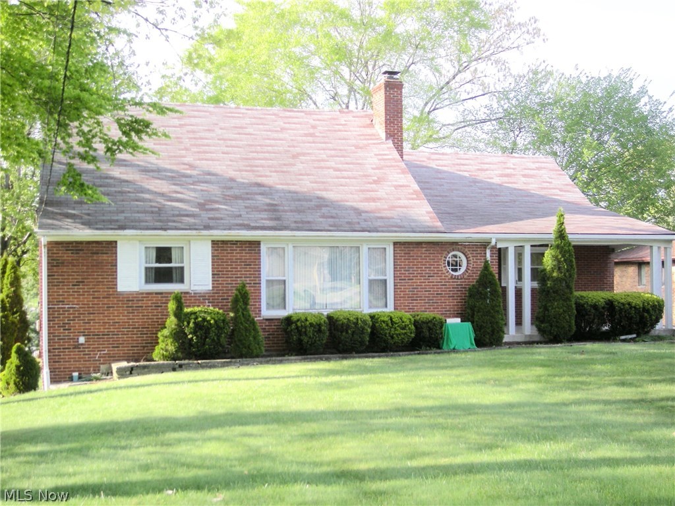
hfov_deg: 38.9
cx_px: 338
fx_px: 955
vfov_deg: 29.7
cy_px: 253
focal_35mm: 49
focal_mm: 7.9
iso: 50
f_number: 3.2
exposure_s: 1/190
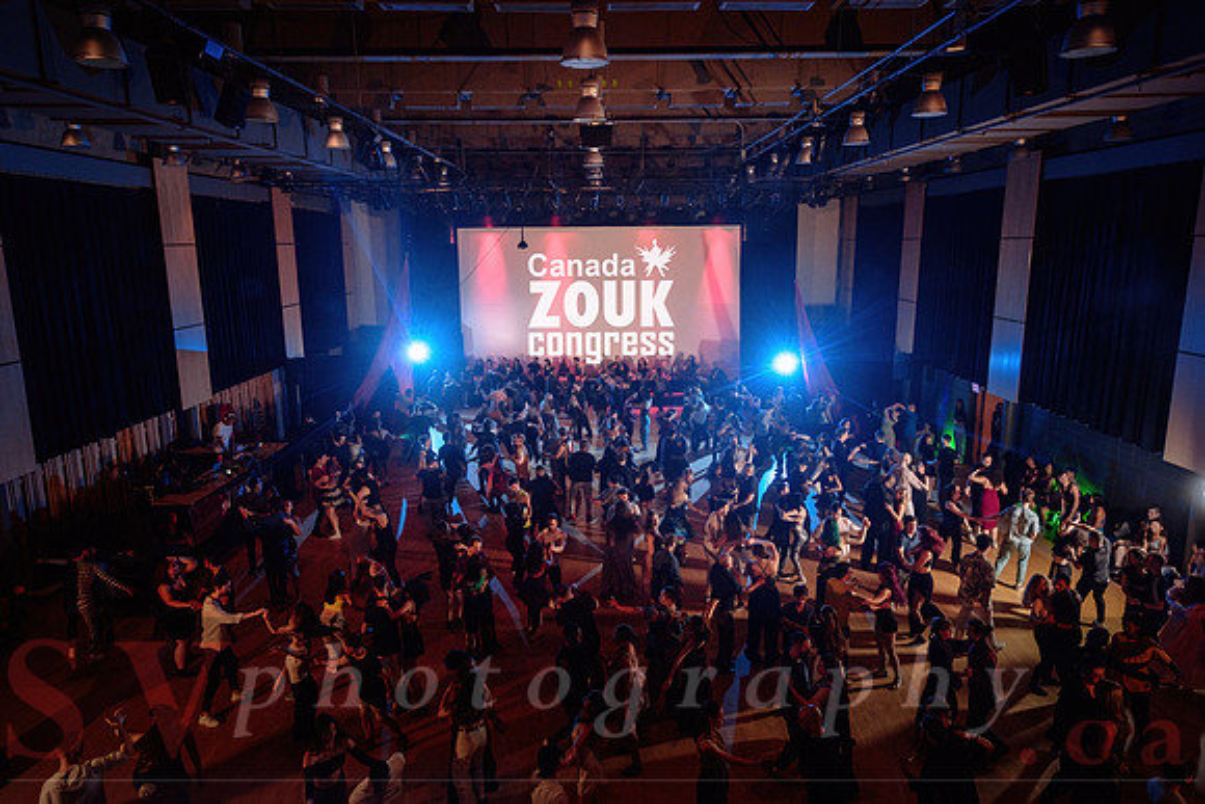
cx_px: 602
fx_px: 803
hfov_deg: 73.7
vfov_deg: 53.2
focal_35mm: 24
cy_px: 402
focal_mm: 24
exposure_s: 1/50
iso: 800
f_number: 3.5
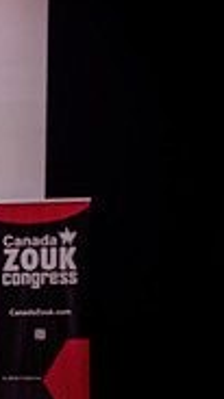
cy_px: 372
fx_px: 1346
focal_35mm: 127
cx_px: -320
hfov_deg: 8.6
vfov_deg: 16.6
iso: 1600
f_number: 2
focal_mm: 38
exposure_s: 1/320
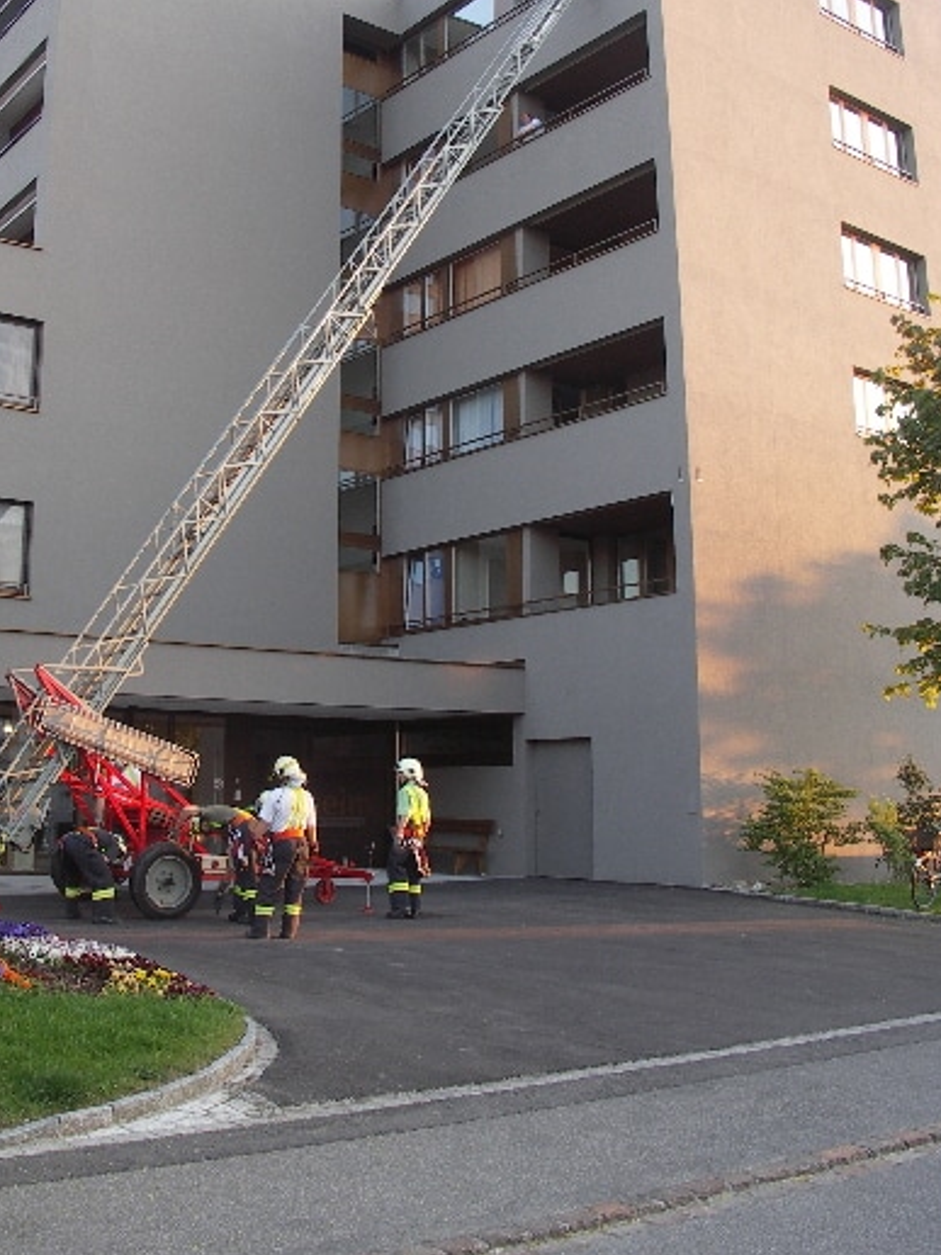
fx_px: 1377
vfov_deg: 48.7
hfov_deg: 37.4
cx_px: 342
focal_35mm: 38
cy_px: 516
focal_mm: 7.2
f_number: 2.8
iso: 100
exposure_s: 1/50
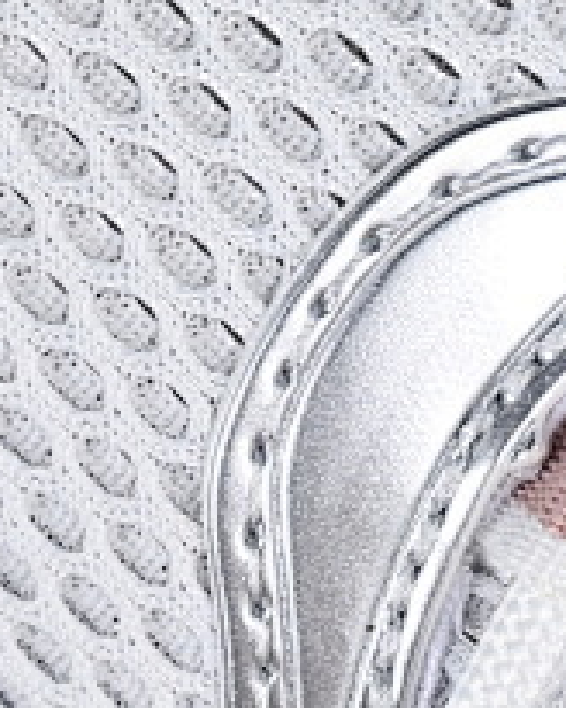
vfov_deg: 5.2
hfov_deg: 4.2
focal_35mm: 371
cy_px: 73
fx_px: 7768
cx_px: 494
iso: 160
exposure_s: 1/100
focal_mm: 50
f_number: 6.3
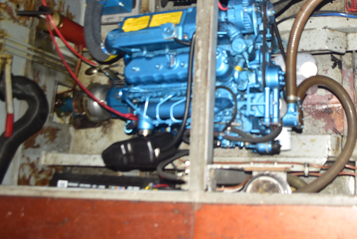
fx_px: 407
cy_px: 77
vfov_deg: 32.4
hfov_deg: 46.0
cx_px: 261
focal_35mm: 41
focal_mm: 18
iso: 100
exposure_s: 1/200
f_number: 3.5
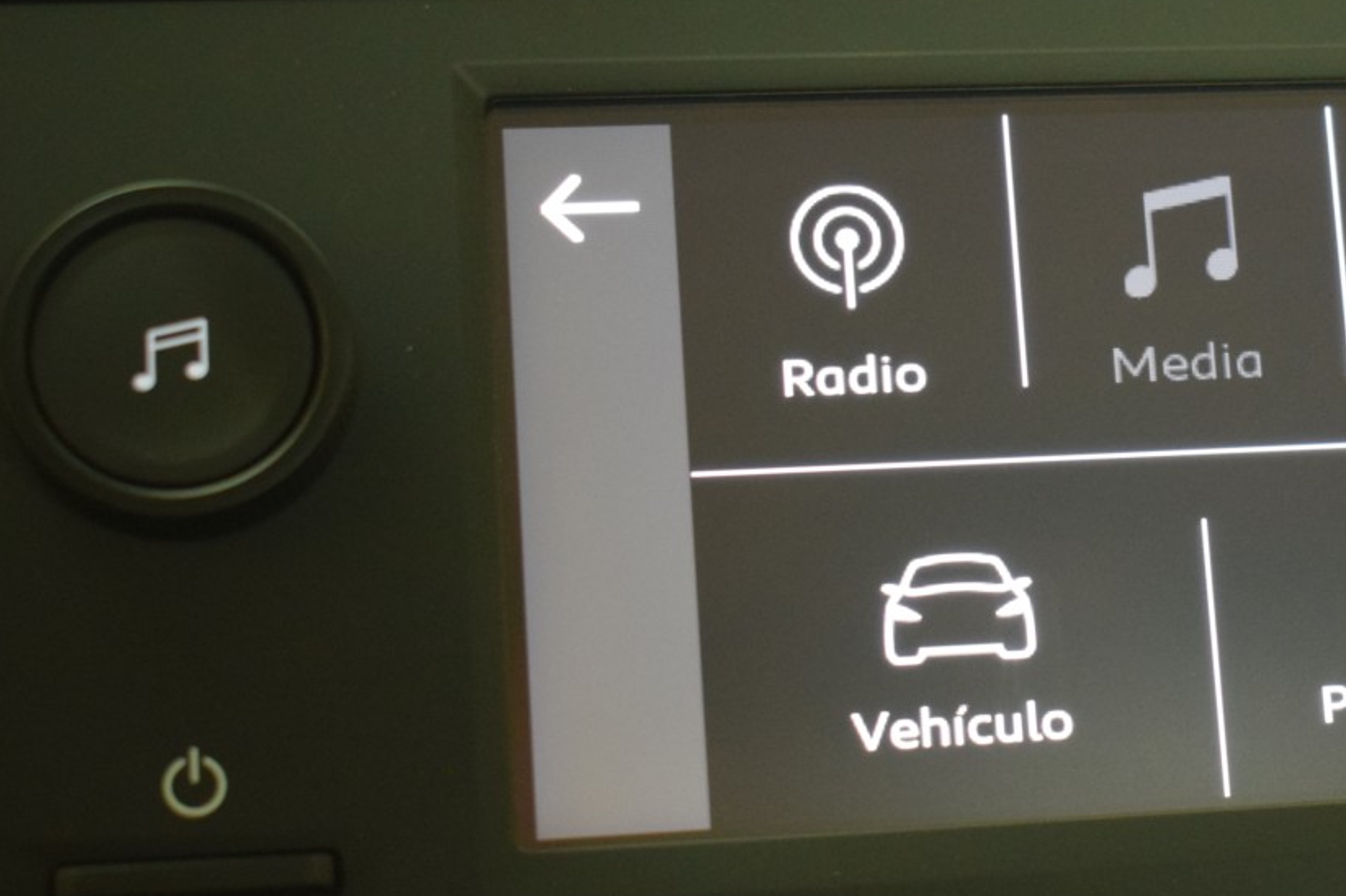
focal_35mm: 93
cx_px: 1140
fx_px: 3476
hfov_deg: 21.6
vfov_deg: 14.7
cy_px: 481
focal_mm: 34
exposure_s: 1/60
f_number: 4.5
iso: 2200
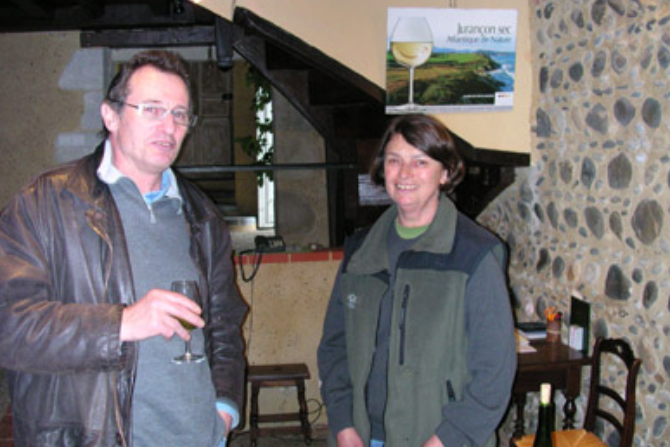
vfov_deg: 34.2
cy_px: 230
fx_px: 726
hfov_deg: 49.6
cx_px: 336
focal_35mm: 39
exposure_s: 1/60
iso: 328
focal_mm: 5.6
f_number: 2.7
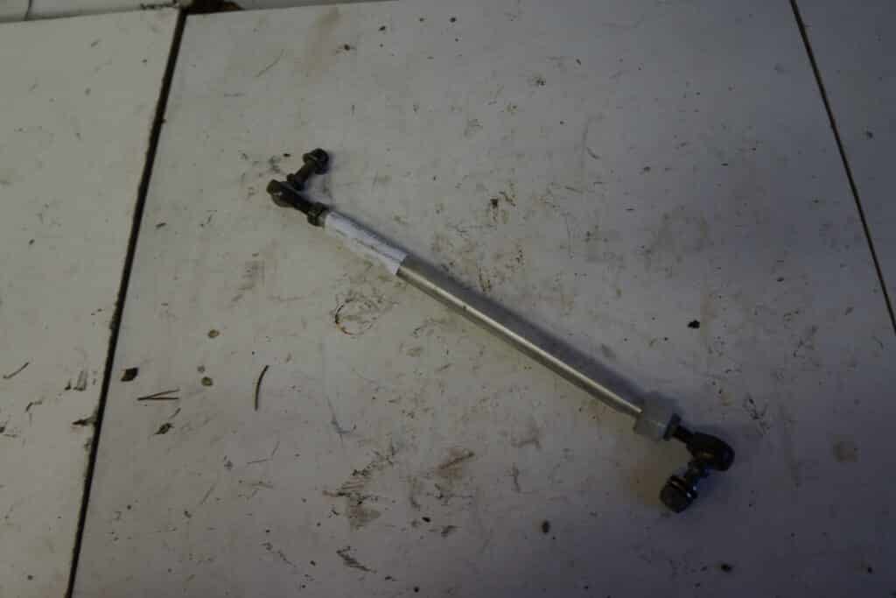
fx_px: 672
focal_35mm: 27
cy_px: 299
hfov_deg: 67.4
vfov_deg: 47.9
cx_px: 448
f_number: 3.5
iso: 640
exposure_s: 1/60
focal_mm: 18
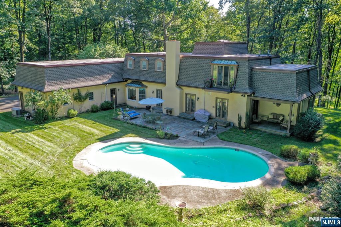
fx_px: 265
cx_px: 170
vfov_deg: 46.4
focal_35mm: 28
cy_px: 114
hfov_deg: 65.5
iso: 100
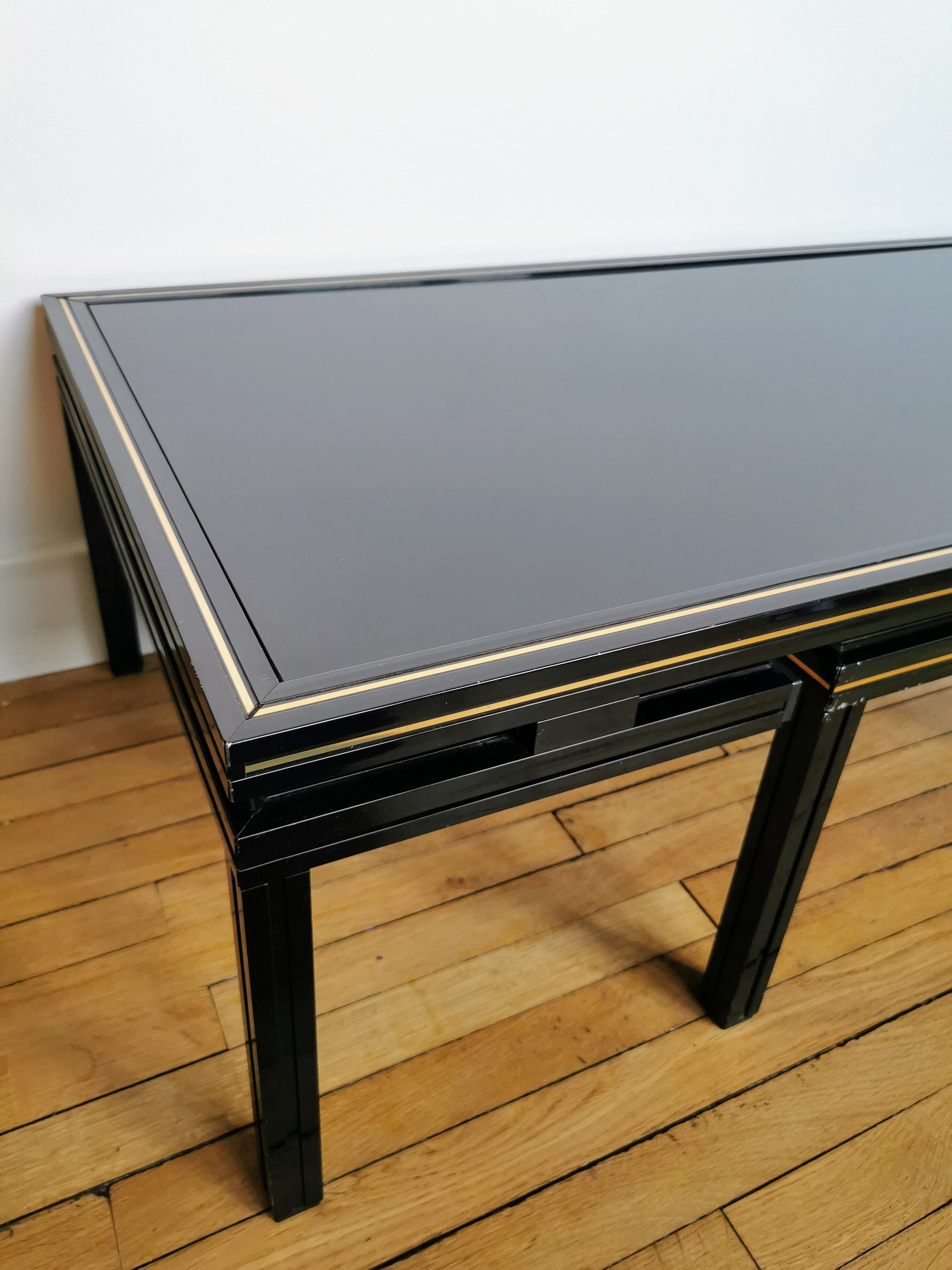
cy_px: 635
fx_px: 990
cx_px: 476
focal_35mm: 27
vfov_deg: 65.3
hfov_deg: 51.4
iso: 125
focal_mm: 5.58
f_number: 1.8
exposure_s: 1/100
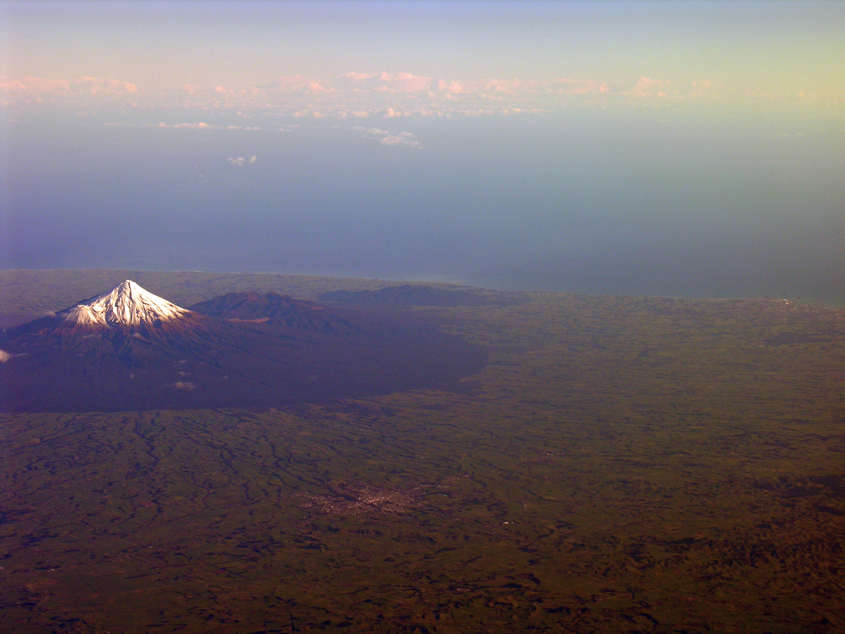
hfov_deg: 18.9
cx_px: 422
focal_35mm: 104
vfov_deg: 14.2
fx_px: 2539
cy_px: 317
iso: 50
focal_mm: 26.5
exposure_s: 1/134
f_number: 5.9
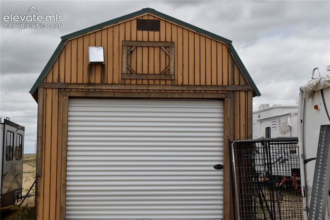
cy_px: 110
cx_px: 165
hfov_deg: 33.4
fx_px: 550
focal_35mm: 60
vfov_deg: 22.6
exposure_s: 1/400
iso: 100
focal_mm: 40
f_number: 10
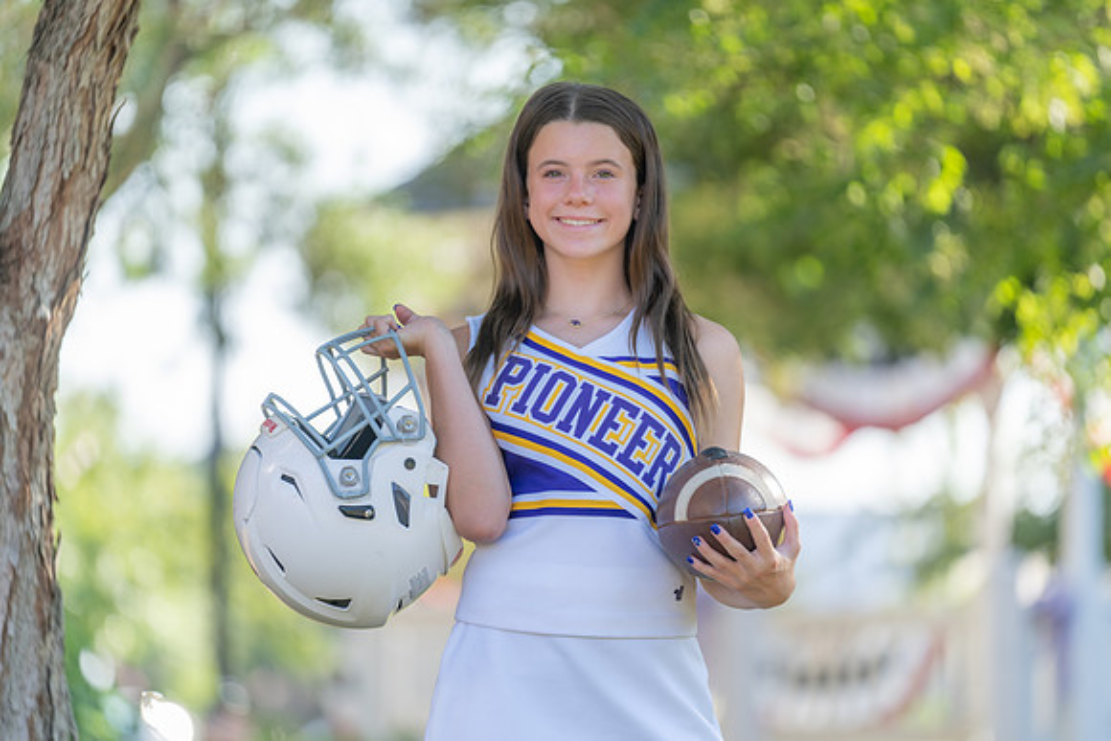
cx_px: 556
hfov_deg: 10.7
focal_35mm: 192
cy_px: 370
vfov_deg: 7.2
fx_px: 5927
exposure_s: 1/320
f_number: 2.8
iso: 100
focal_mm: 181
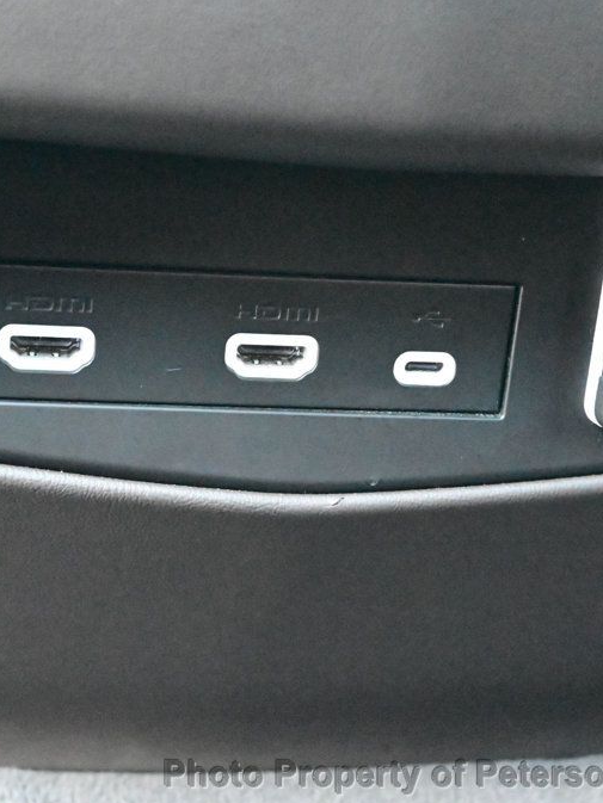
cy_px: 403
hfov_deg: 19.2
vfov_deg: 25.4
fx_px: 1782
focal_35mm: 77
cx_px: 261
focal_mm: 35
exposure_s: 1/60
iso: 25600
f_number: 5.3
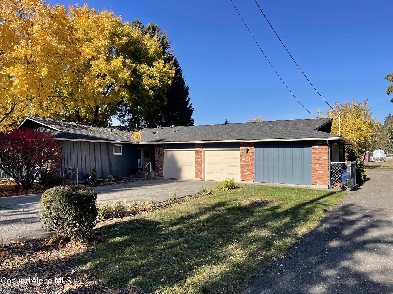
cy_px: 147
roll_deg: +0.1
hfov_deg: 69.4
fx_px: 284
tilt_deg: +0.9
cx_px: 196
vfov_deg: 54.9
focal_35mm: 25
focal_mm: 5.1
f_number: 1.6
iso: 32
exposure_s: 1/2433
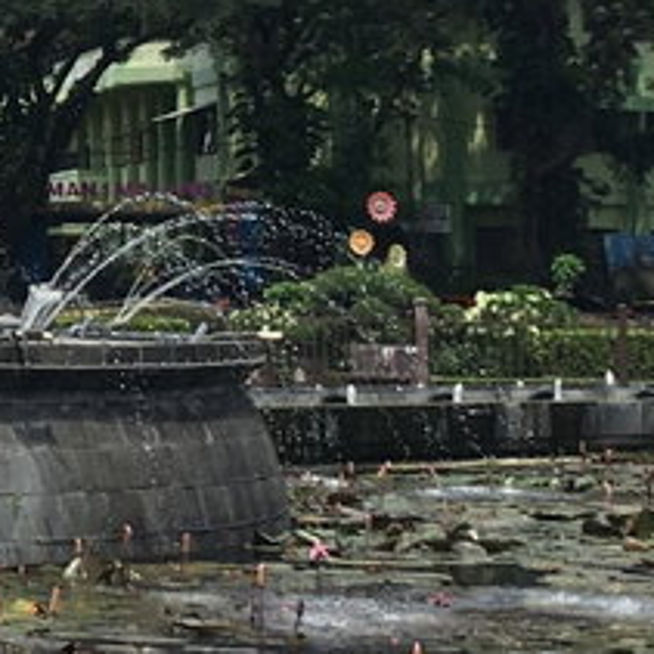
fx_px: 3121
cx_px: -539
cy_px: 0
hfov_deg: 11.1
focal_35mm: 146
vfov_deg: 11.8
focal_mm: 4.15
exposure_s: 1/2024
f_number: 2.2
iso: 25
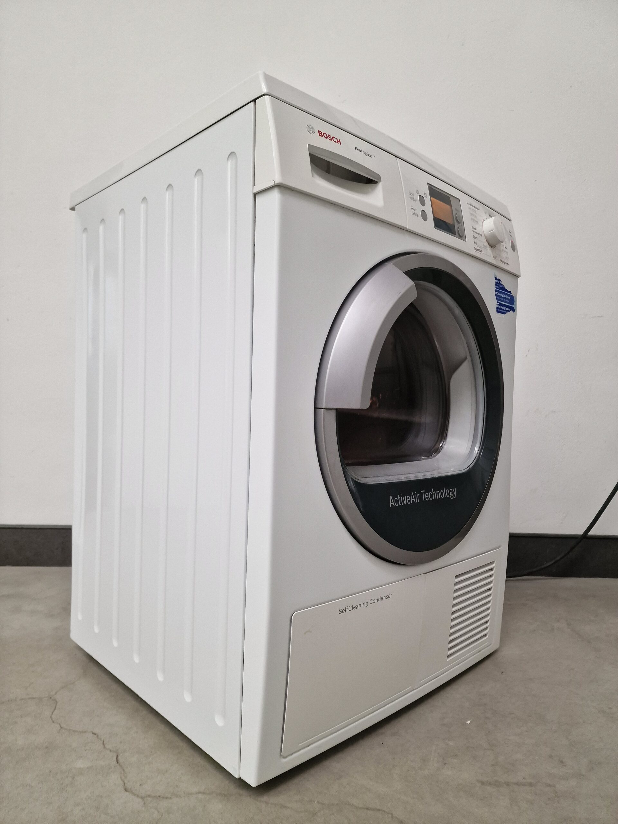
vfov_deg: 73.9
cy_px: 412
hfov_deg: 58.9
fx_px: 547
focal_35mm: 23
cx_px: 309
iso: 200
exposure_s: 1/180
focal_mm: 6.4
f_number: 1.8
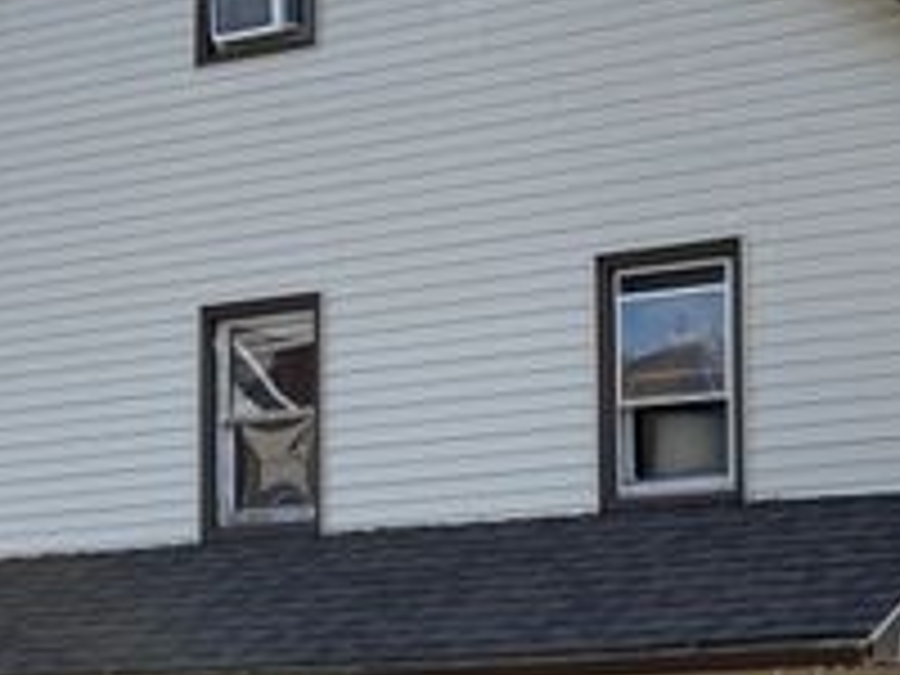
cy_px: 434
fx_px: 3120
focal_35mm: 120
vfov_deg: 12.3
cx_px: 396
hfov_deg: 16.4
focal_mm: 6.76
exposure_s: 1/3378
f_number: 1.78
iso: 80
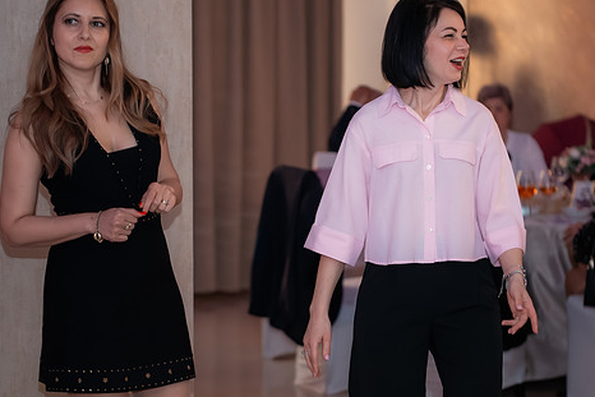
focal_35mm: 135
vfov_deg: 10.2
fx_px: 2232
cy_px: 194
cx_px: 349
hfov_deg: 15.2
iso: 2000
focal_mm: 90
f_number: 2.8
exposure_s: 1/250
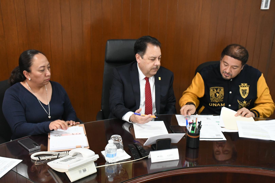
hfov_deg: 48.5
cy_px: 92
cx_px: 138
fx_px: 306
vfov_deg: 33.4
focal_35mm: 40
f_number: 5.6
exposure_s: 1/100
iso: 5000
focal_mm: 27
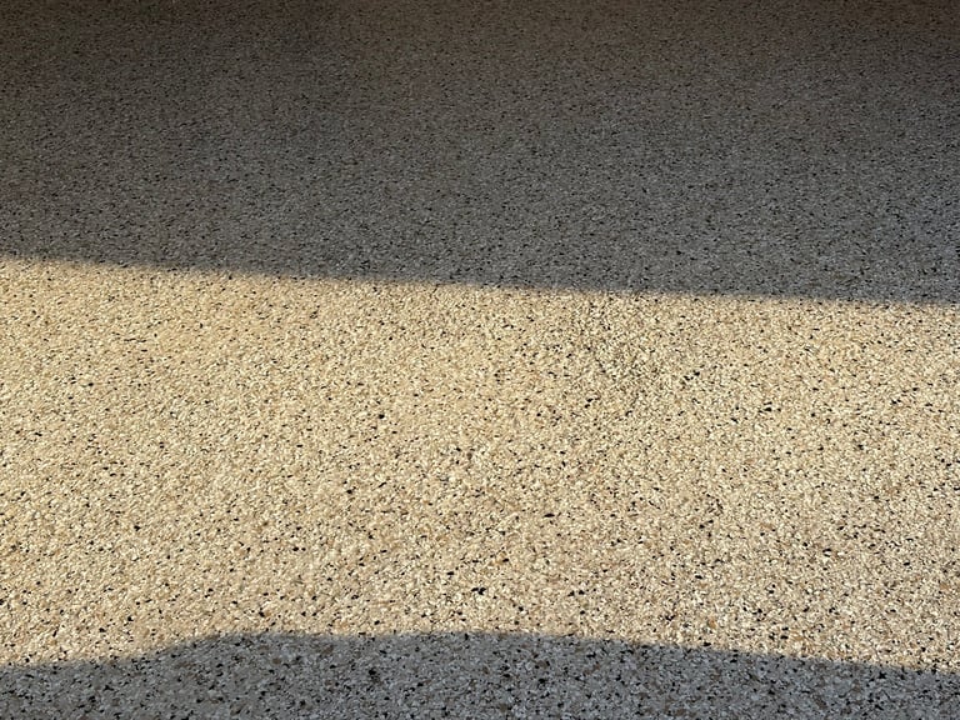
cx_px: 480
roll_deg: +5.5
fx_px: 1442
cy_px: 360
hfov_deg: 36.8
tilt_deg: -32.5
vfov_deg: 28.0
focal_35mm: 52
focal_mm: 5.96
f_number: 1.6
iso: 32
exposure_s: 1/946
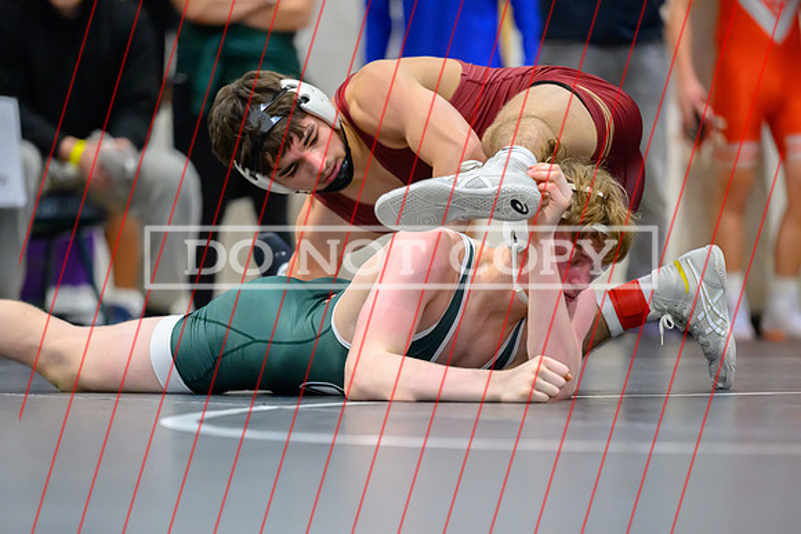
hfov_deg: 9.0
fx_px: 5097
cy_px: 320
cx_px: 335
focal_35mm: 229
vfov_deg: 6.0
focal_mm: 190
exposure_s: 1/640
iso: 8000
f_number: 2.8
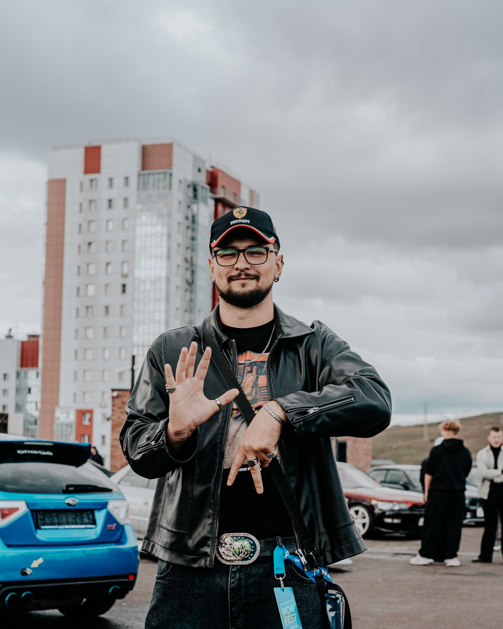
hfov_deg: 23.5
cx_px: 250
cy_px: 366
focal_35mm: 65
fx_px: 1210
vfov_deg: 29.1
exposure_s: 1/125
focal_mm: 57
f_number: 5.6
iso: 100
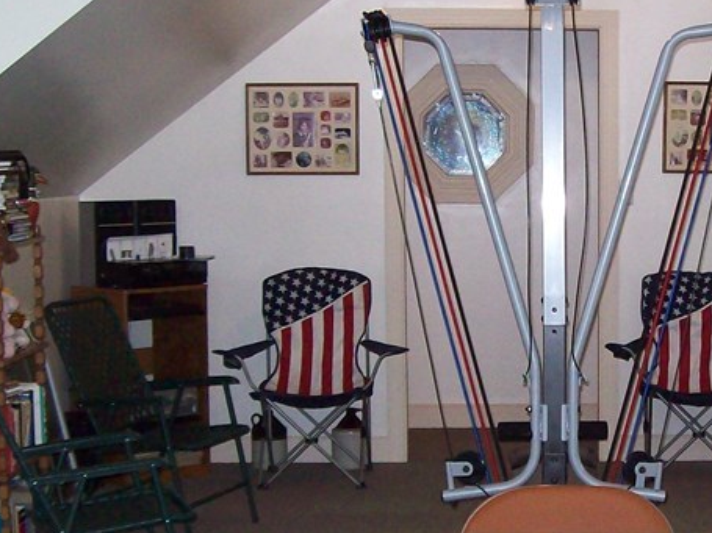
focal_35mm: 81
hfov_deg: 23.8
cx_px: 565
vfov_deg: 18.2
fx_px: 1666
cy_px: 334
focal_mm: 6
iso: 200
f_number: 2.7
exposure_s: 1/64
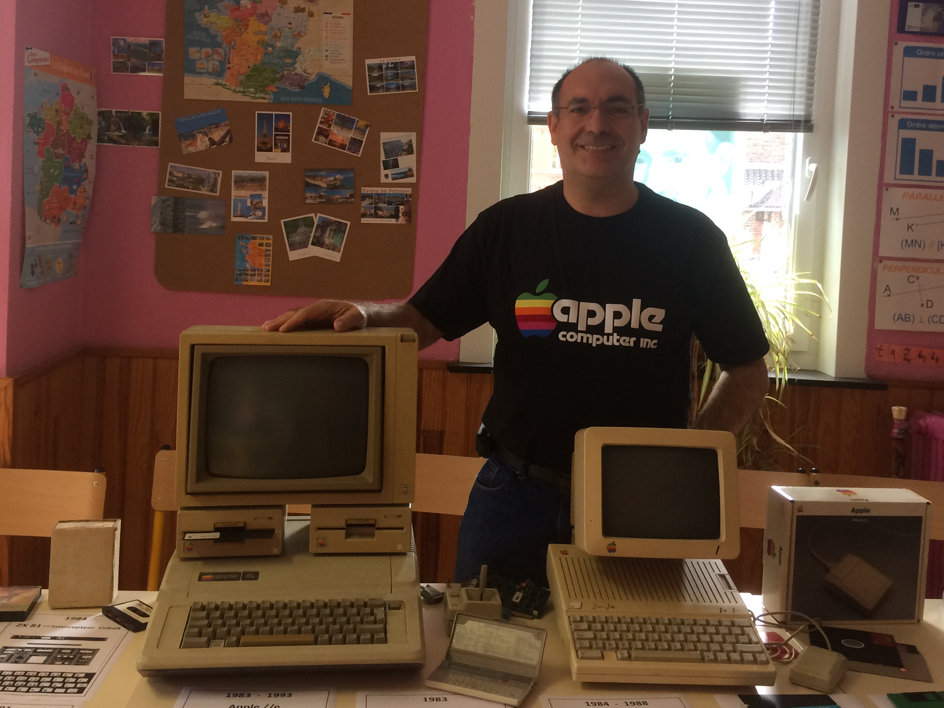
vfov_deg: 38.4
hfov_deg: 50.1
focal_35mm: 37
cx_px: 475
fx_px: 1009
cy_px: 258
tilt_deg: -3.1
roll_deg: -3.8
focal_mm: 4.15
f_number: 2.2
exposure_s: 1/33
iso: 50
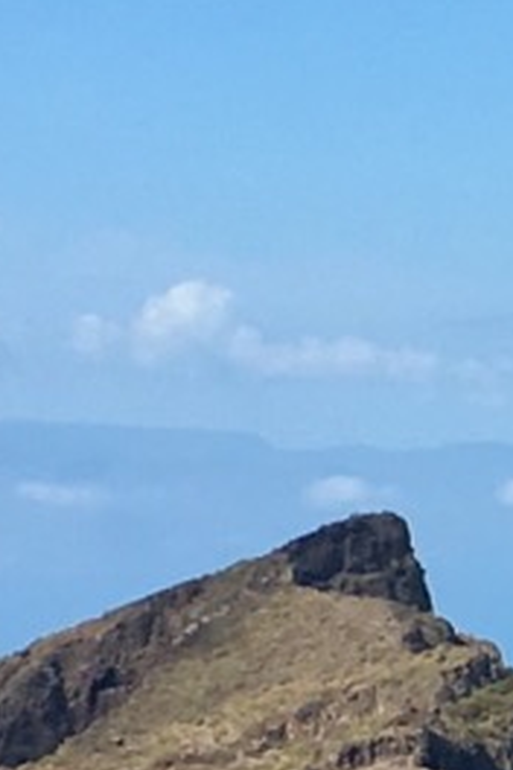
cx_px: 1472
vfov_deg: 8.7
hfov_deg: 5.5
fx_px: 5001
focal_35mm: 234
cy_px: 895
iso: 25
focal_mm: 4.15
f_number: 2.2
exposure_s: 1/1538
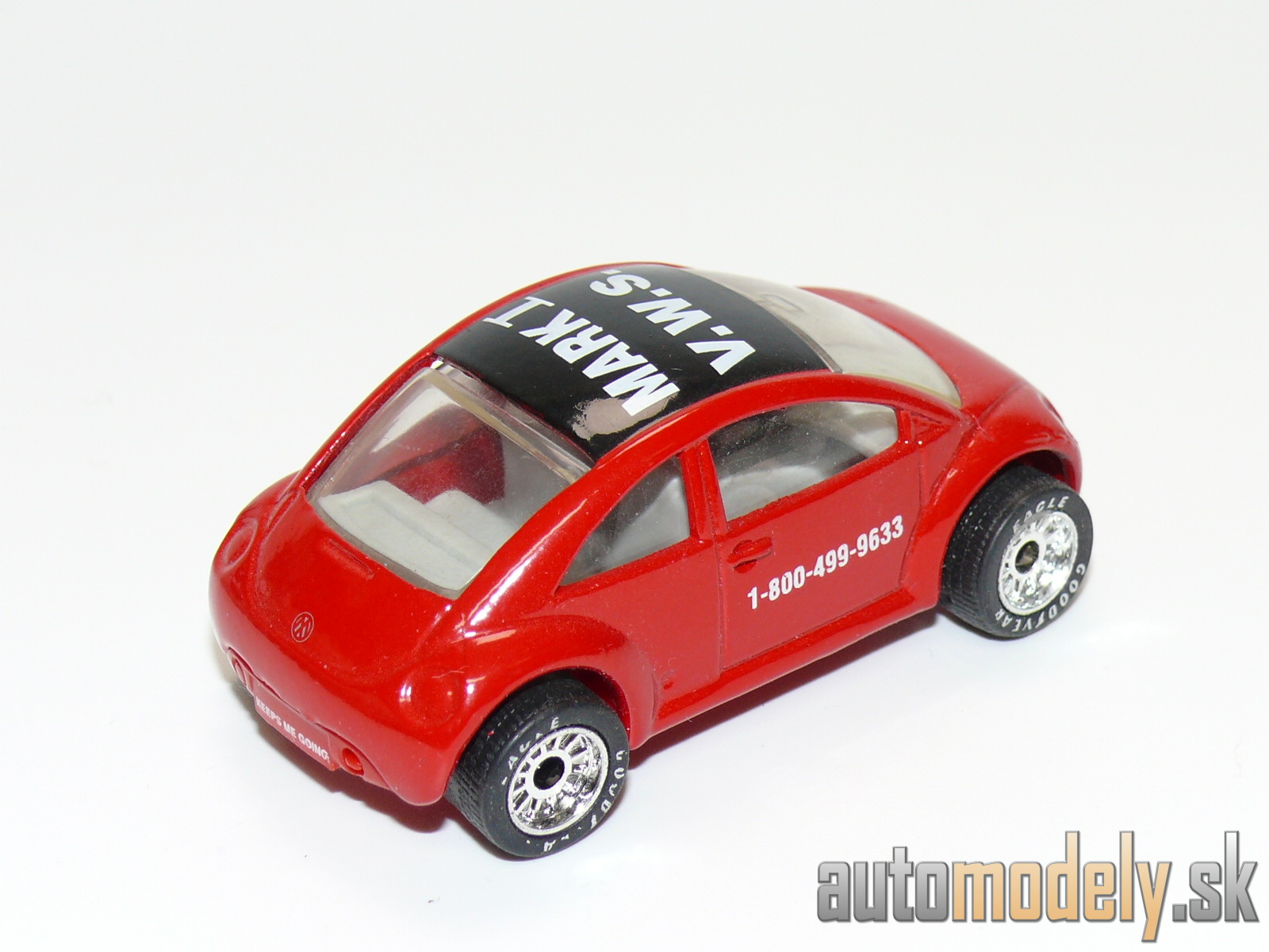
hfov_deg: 18.7
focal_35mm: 105
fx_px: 3849
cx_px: 634
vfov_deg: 14.1
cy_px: 476
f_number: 4
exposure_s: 1/30
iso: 100
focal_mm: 13.7
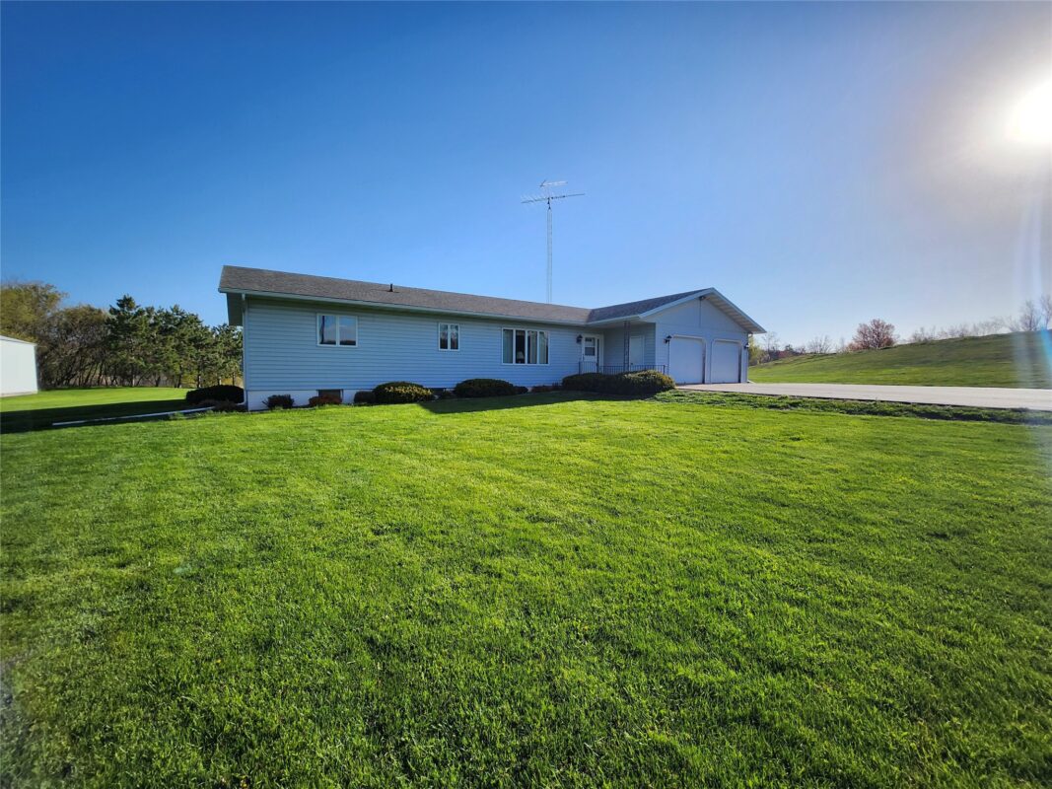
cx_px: 526
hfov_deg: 106.2
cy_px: 394
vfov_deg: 89.9
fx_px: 395
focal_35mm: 13
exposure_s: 1/1283
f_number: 2.2
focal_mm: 1.7
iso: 32
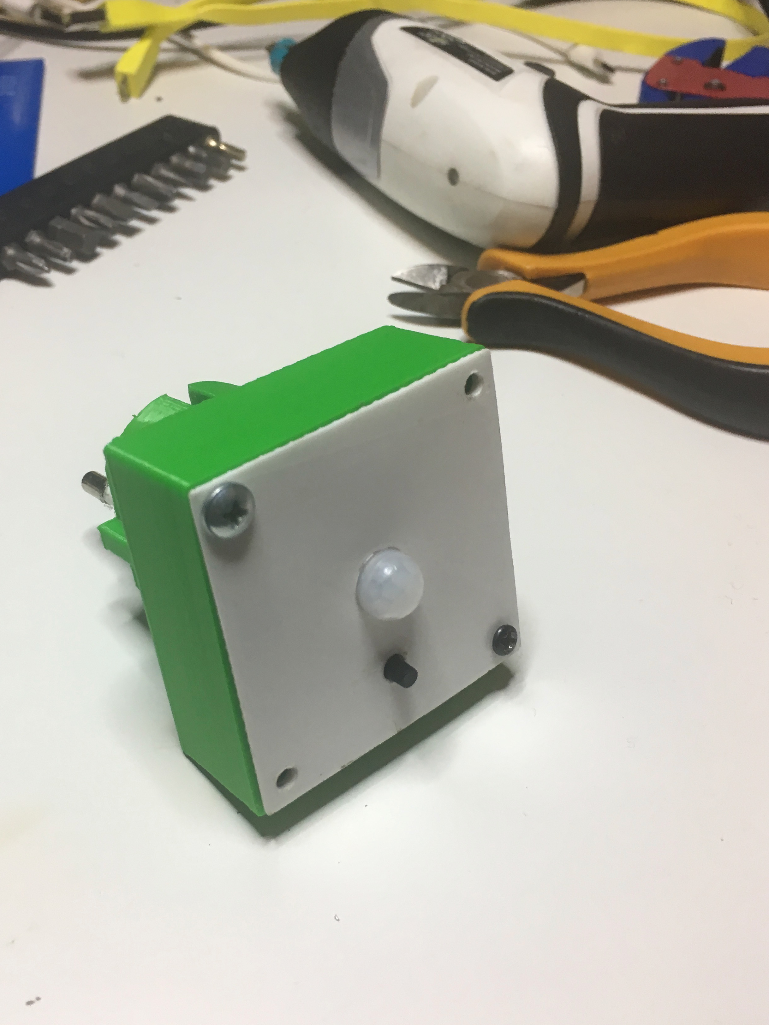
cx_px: 331
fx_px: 1066
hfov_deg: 39.6
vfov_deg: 51.3
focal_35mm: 36
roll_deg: -1.1
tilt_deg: -38.6
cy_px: 489
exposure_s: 1/33
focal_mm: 4.15
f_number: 2.2
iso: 32
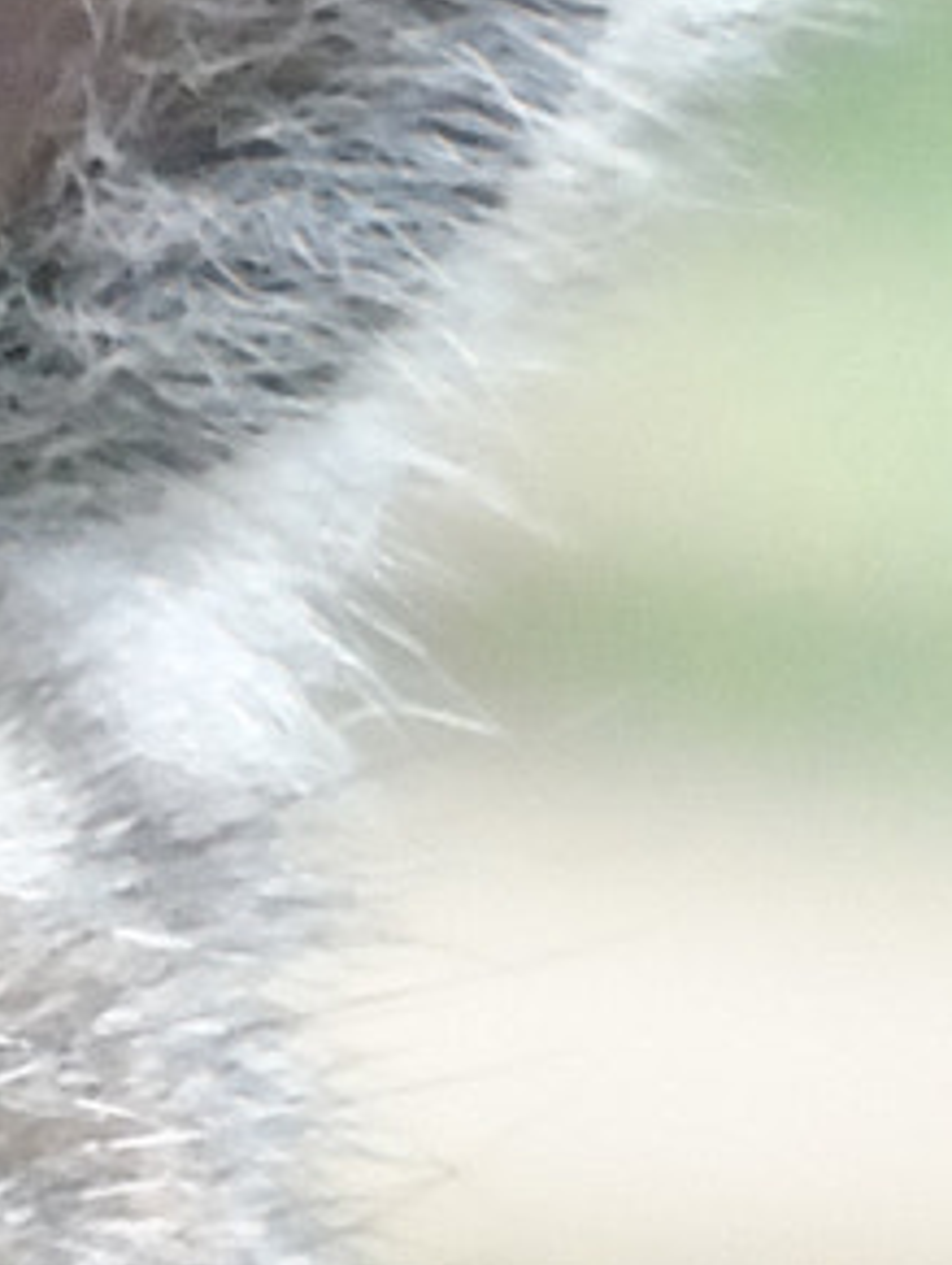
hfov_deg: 0.3
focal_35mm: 4657
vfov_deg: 0.4
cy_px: 2021
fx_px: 170393
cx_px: -1122
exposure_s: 1/200
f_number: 6.1
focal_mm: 151
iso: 800
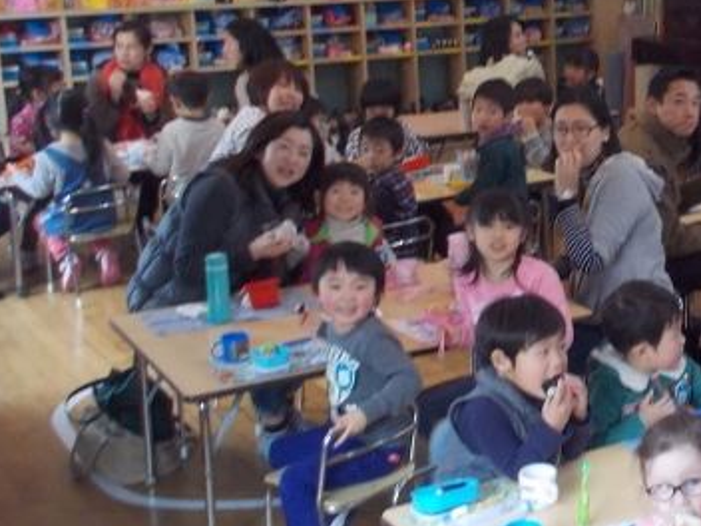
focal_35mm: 66
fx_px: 1337
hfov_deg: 27.8
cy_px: 173
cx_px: 685
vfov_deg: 22.2
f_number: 3.3
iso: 160
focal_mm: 4.1
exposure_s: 1/30
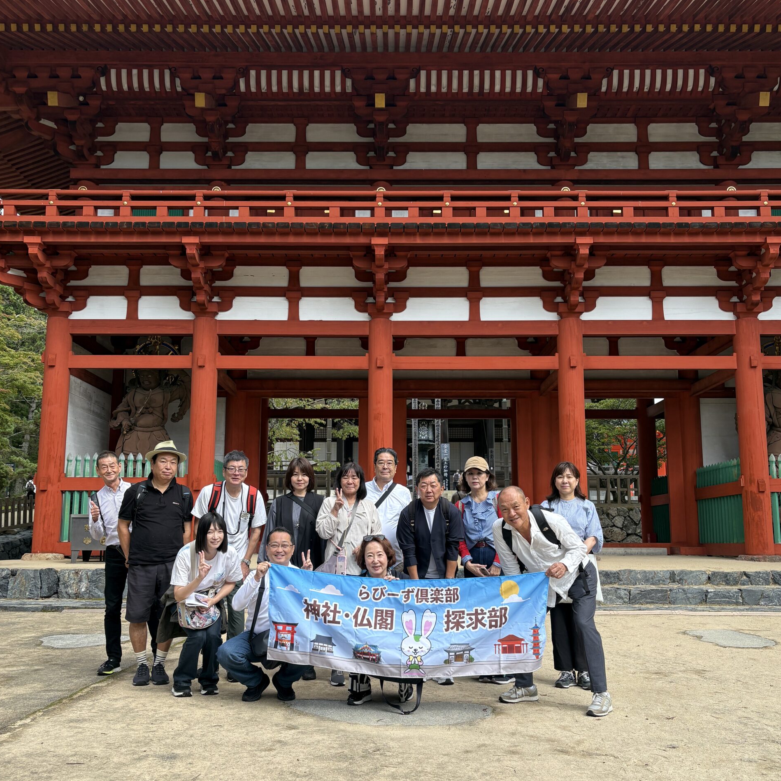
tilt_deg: +7.8
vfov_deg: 52.5
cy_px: 421
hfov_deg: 52.5
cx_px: 393
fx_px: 791
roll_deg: -0.2
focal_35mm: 31
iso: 50
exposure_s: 1/1239
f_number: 1.6
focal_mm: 5.96
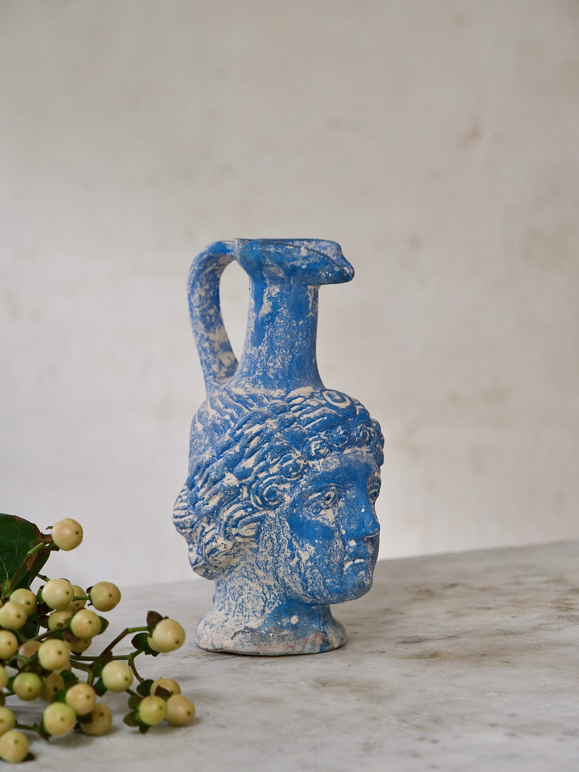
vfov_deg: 18.2
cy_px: 386
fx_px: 2409
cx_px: 290
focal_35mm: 108
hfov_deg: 13.7
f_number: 4
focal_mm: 54
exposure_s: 1/125
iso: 640
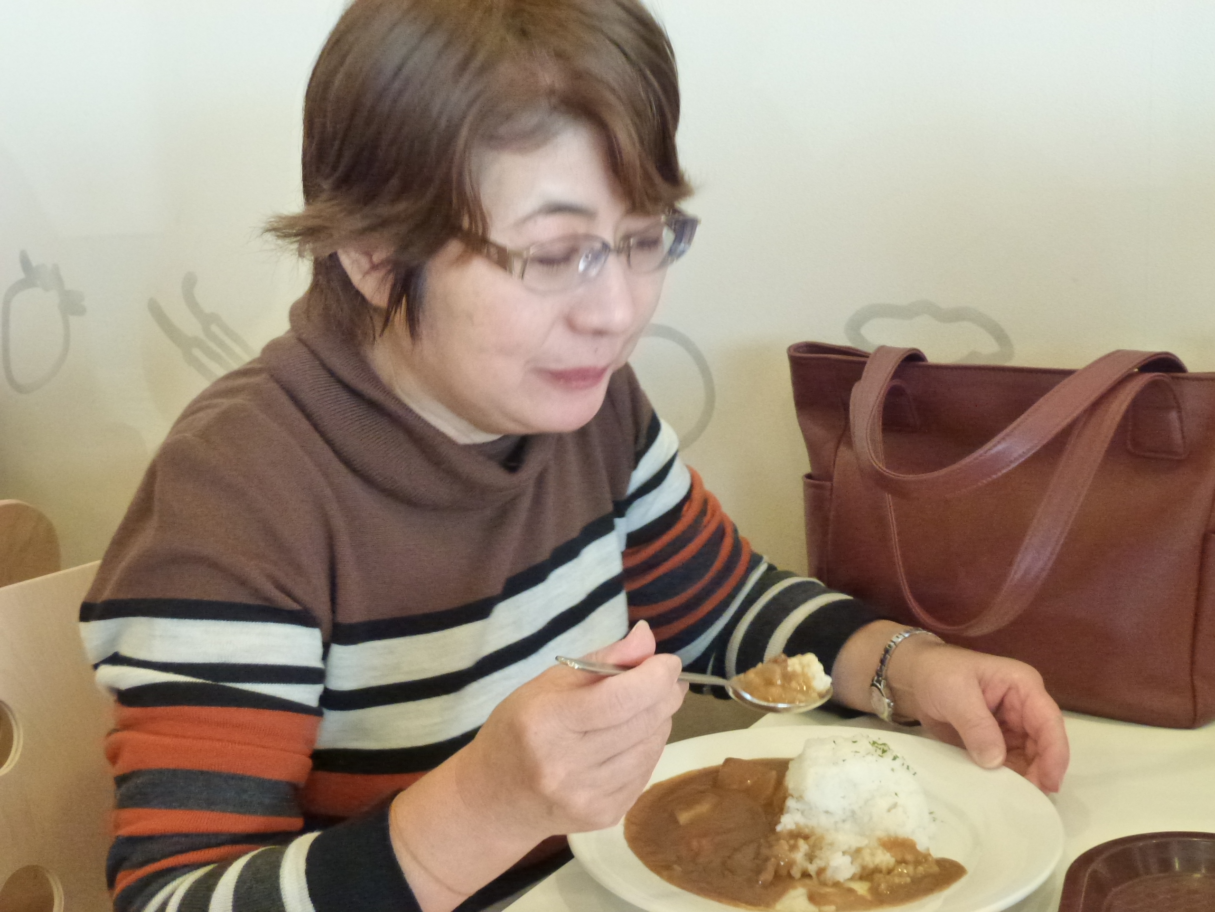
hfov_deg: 38.9
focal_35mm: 49
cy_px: 456
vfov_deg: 29.7
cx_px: 608
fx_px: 1720
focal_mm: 8.7
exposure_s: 1/40
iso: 800
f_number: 4.1
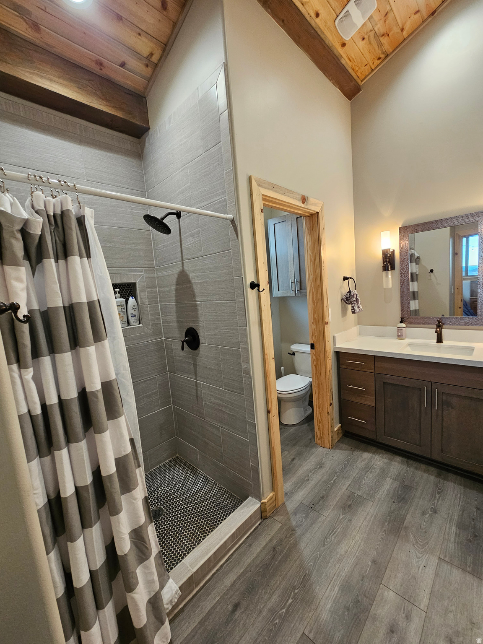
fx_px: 242
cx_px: 242
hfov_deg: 89.9
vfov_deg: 106.2
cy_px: 322
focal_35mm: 13
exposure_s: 1/60
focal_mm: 2.2
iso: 250
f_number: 2.2
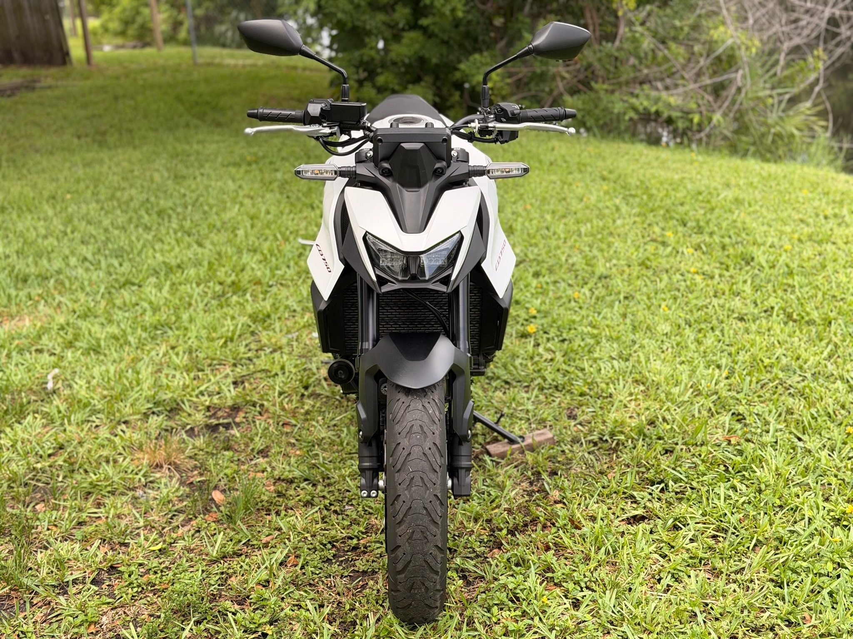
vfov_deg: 30.3
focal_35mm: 48
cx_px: 426
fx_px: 1183
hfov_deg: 39.7
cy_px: 320
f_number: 1.78
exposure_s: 1/1055
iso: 80
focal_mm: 6.76
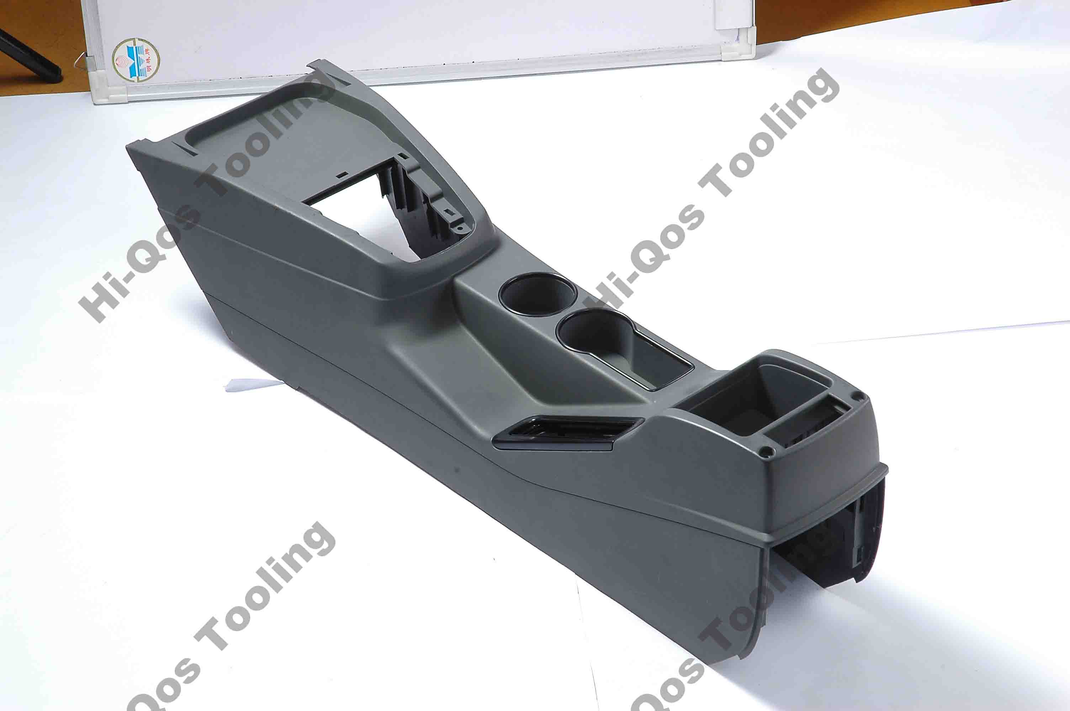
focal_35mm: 93
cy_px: 356
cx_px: 535
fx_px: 2762
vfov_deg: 14.7
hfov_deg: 21.9
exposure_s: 1/200
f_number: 20
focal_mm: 62
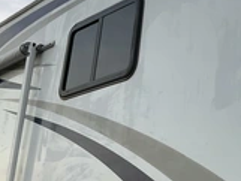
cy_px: 82
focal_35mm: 72
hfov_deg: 25.0
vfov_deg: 20.5
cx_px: 269
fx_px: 502
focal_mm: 3
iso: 20
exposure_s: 1/193
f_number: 1.8
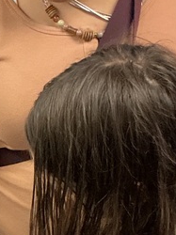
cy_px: 337
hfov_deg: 11.9
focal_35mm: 119
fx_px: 808
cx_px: -89
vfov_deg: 15.5
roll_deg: +0.1
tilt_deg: -37.7
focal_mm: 3
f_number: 1.8
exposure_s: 1/60
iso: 200
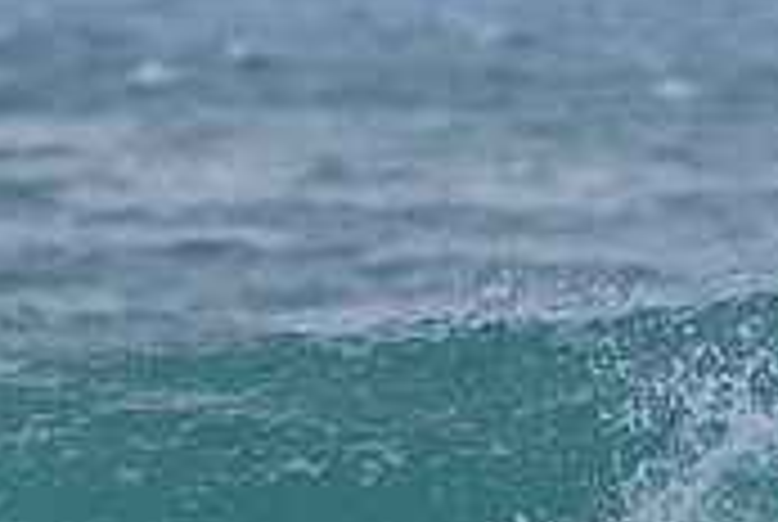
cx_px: -318
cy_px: 669
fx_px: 44422
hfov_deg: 1.0
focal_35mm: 2052
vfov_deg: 0.7
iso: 900
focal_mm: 500
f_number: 5.6
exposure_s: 1/2000
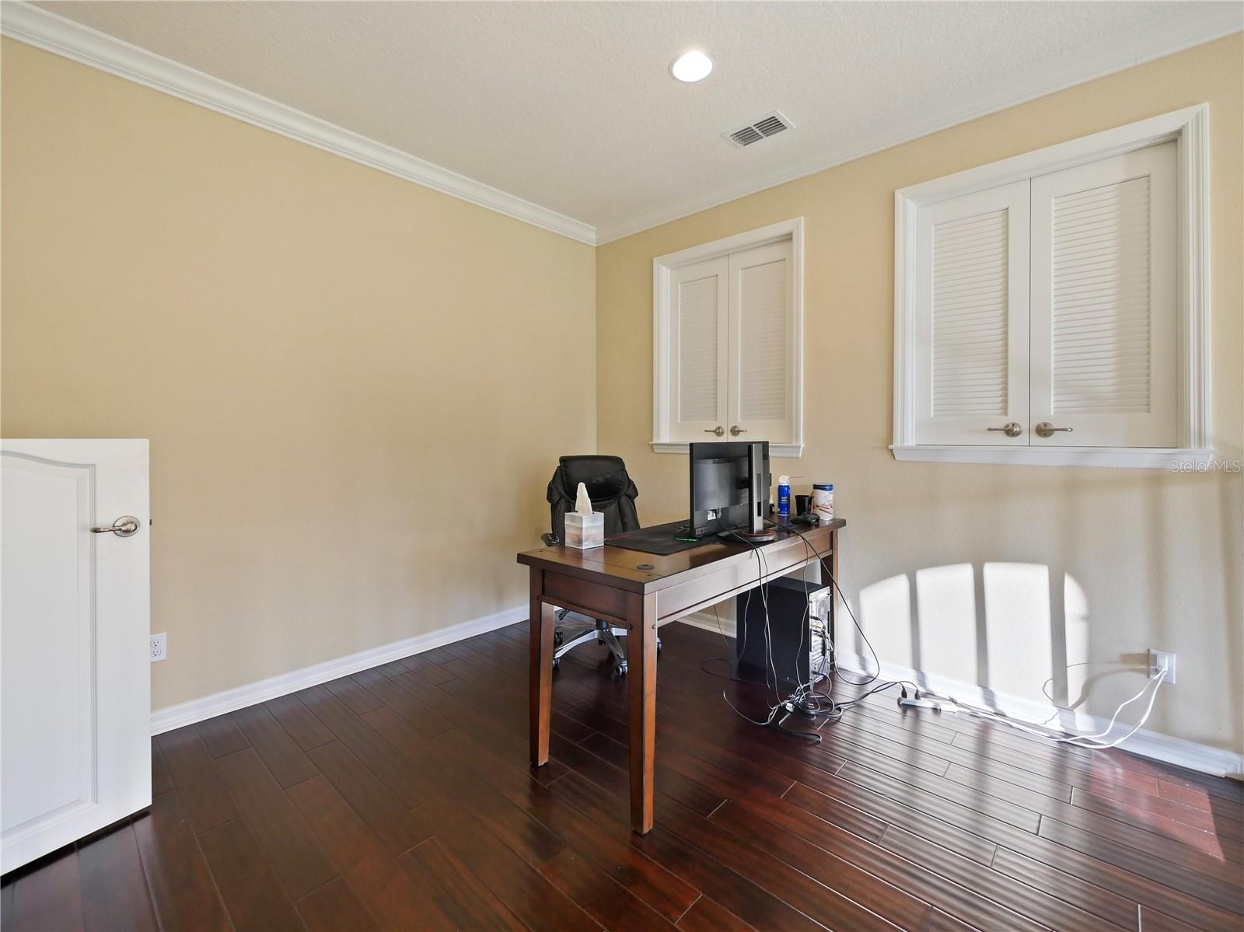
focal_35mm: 14
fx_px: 503
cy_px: 466
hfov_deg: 102.1
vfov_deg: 85.6
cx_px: 622
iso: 640
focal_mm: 7
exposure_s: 1/60
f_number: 4
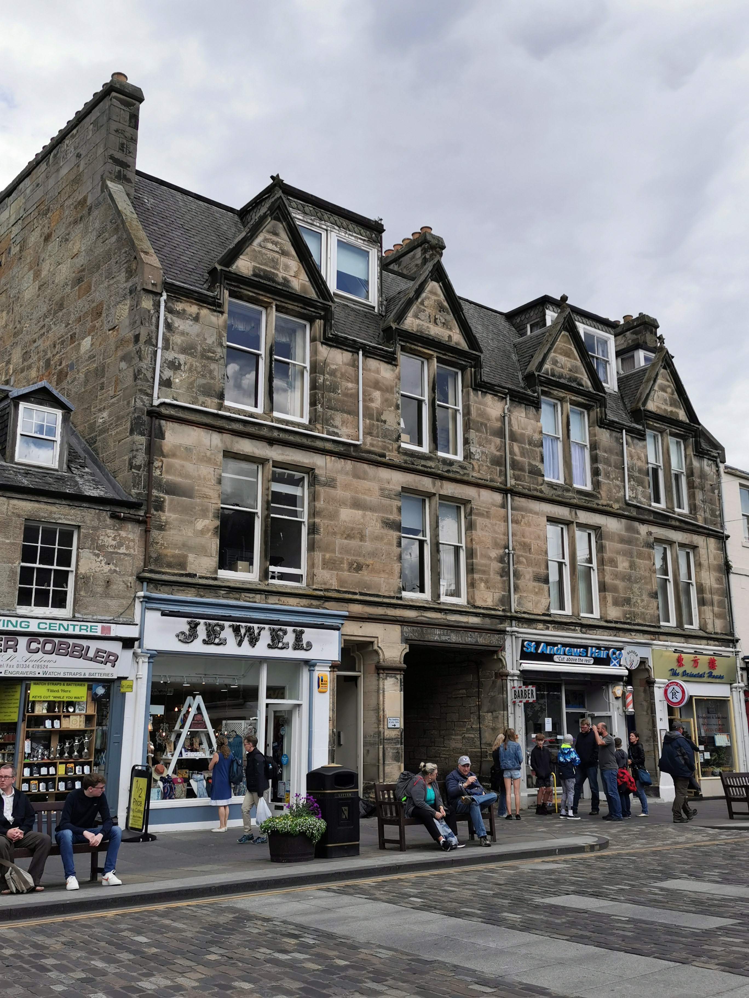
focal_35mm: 32
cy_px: 499
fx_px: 923
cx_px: 374
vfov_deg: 56.8
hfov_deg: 44.2
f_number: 1.6
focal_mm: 5.56
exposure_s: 1/3086
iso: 50
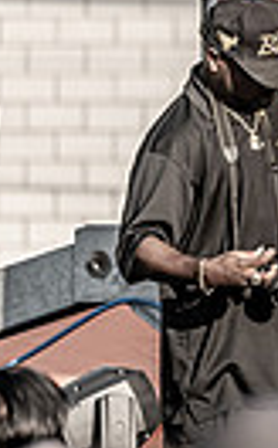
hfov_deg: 1.5
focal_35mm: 897
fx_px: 10921
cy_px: -70
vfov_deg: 2.3
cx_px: 929
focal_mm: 200
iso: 100
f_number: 2.8
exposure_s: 1/1600
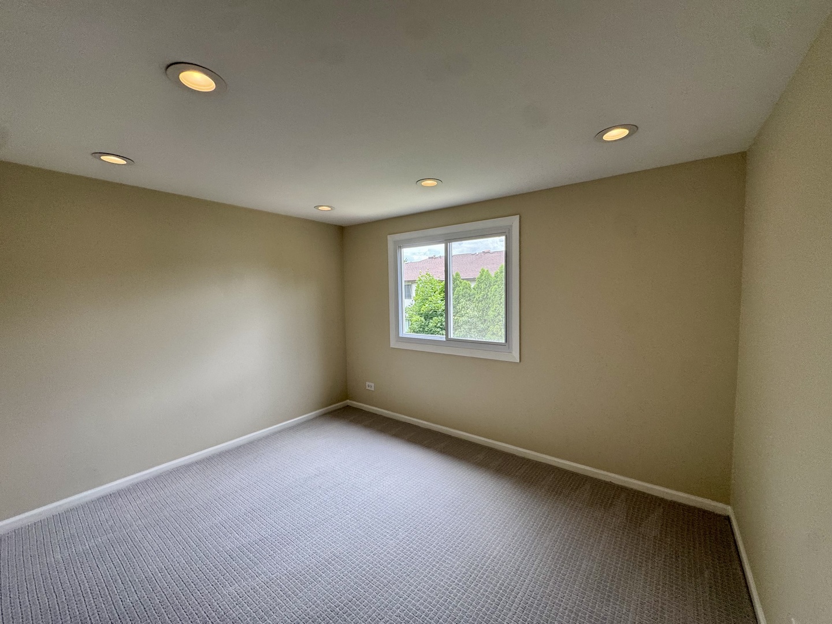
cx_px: 416
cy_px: 312
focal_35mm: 14
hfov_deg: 102.1
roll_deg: +0.8
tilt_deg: -4.2
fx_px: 336
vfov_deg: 85.7
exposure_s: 1/120
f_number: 2.2
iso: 125
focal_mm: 2.22
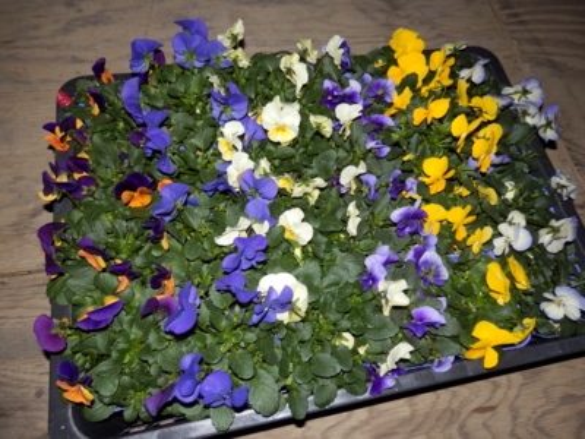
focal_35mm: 25
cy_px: 220
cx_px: 292
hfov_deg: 69.4
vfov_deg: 54.9
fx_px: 422
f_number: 8.7
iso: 400
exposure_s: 1/30
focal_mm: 4.5
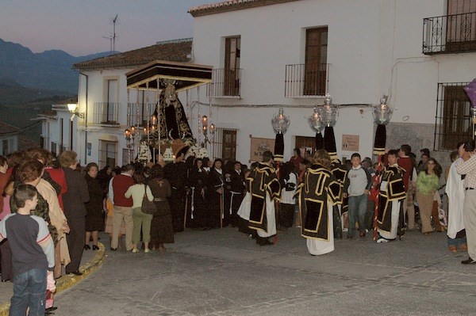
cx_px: 238
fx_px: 555
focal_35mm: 42
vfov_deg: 31.8
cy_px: 158
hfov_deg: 46.4
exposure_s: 1/50
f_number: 5.6
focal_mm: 28
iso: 800
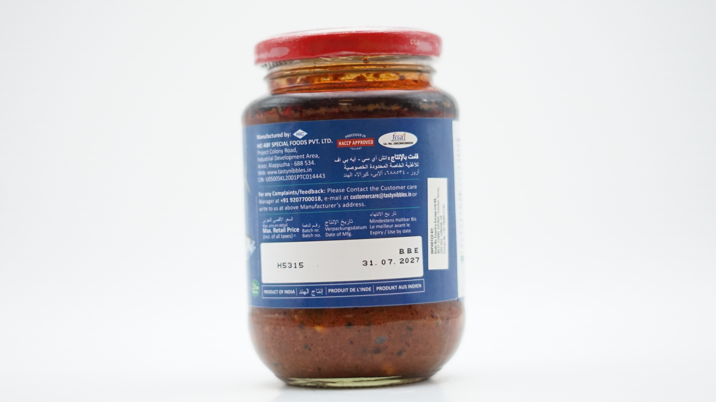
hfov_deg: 26.9
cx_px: 356
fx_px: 1500
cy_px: 202
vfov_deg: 15.3
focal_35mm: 79
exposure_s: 1/1250
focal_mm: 50
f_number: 1.8
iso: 2500
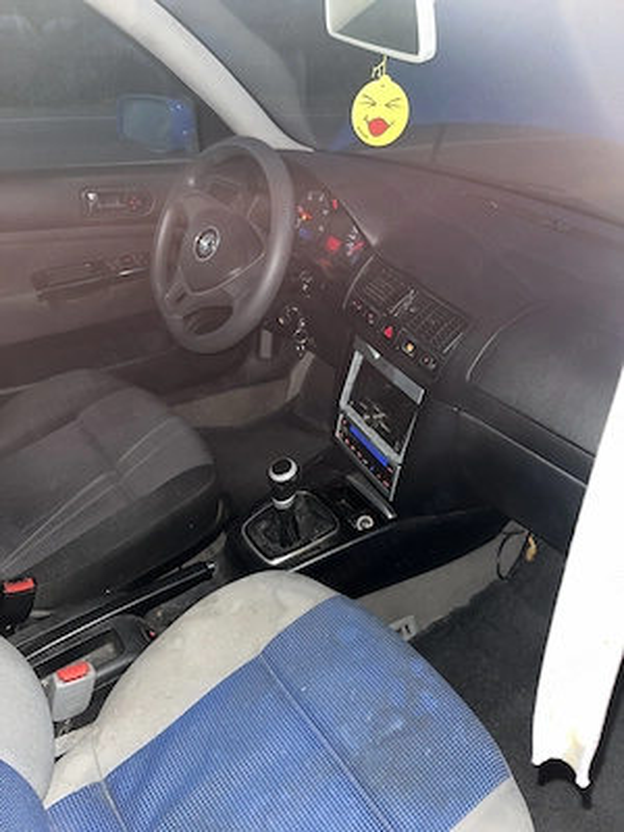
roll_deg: -2.3
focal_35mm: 26
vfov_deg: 67.3
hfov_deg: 53.1
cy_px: 416
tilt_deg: -31.2
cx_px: 312
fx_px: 625
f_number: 1.6
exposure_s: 1/4
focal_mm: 5.1
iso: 64
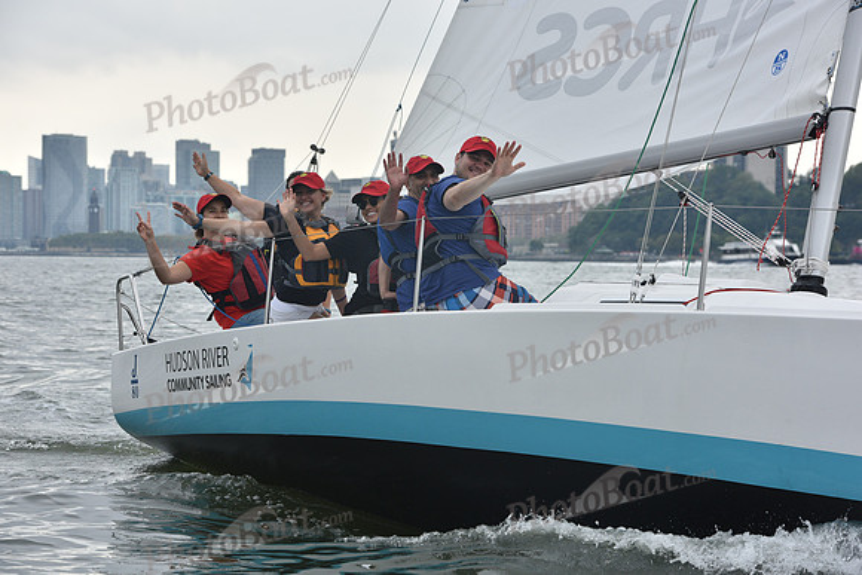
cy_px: 288
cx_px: 431
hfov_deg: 20.0
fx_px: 2443
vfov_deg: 13.4
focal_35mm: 102
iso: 400
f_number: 7.1
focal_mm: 102
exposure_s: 1/800
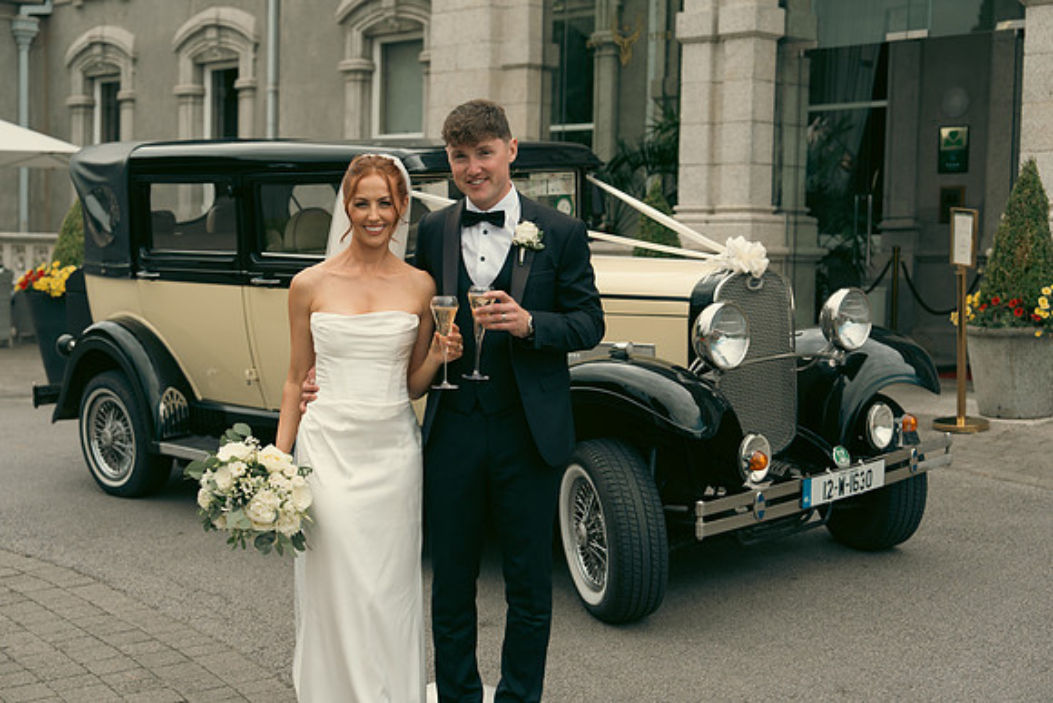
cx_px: 526
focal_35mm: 53
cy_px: 352
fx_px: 1551
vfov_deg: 25.5
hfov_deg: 37.5
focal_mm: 53
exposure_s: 1/500
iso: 125
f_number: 3.5
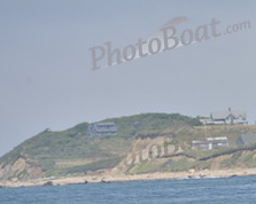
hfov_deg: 2.6
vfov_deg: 2.1
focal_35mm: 733
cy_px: 190
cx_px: 311
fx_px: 5549
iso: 280
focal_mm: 300
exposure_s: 1/1000
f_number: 7.1
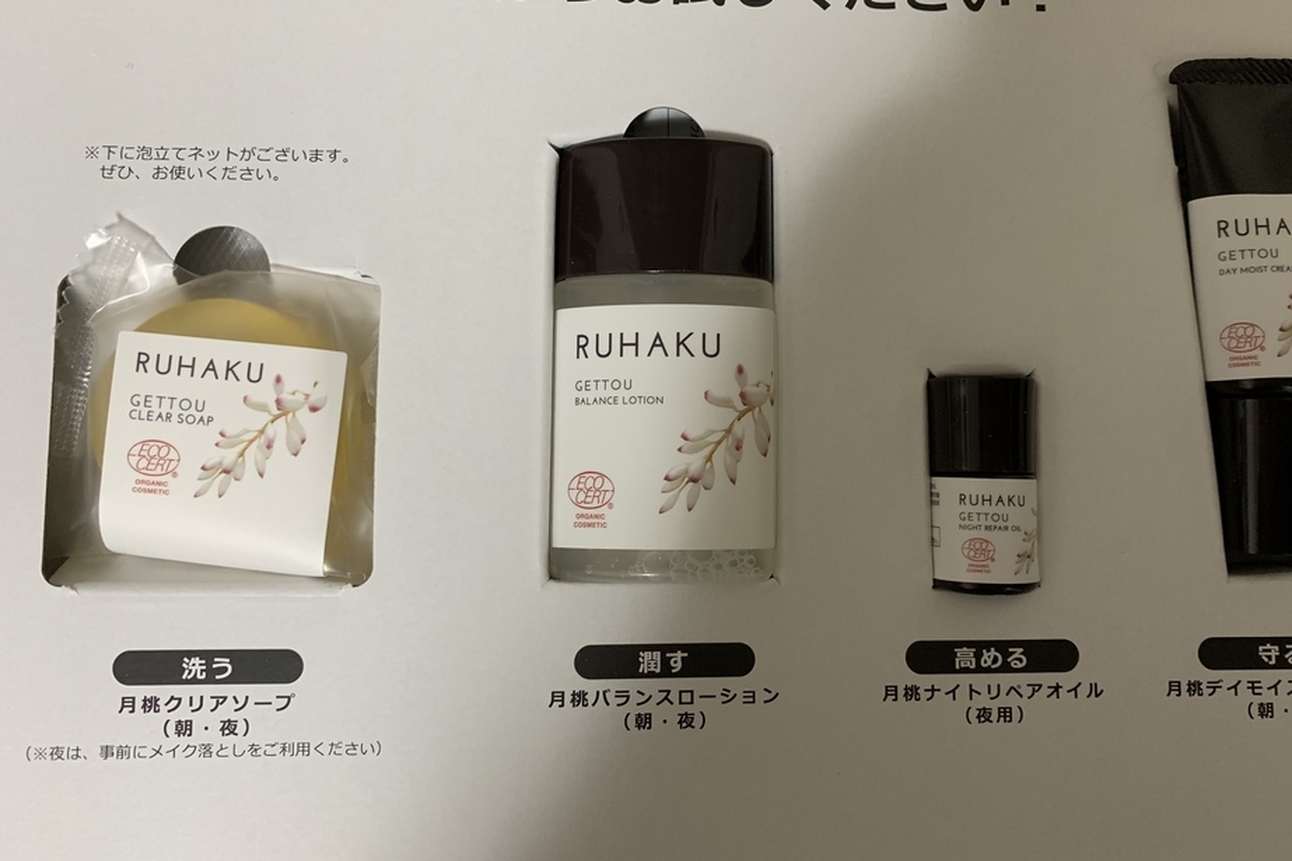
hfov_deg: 61.8
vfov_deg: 43.5
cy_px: 371
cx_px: 712
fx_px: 1076
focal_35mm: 30
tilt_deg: -83.8
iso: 160
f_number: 1.8
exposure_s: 1/50
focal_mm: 4.25
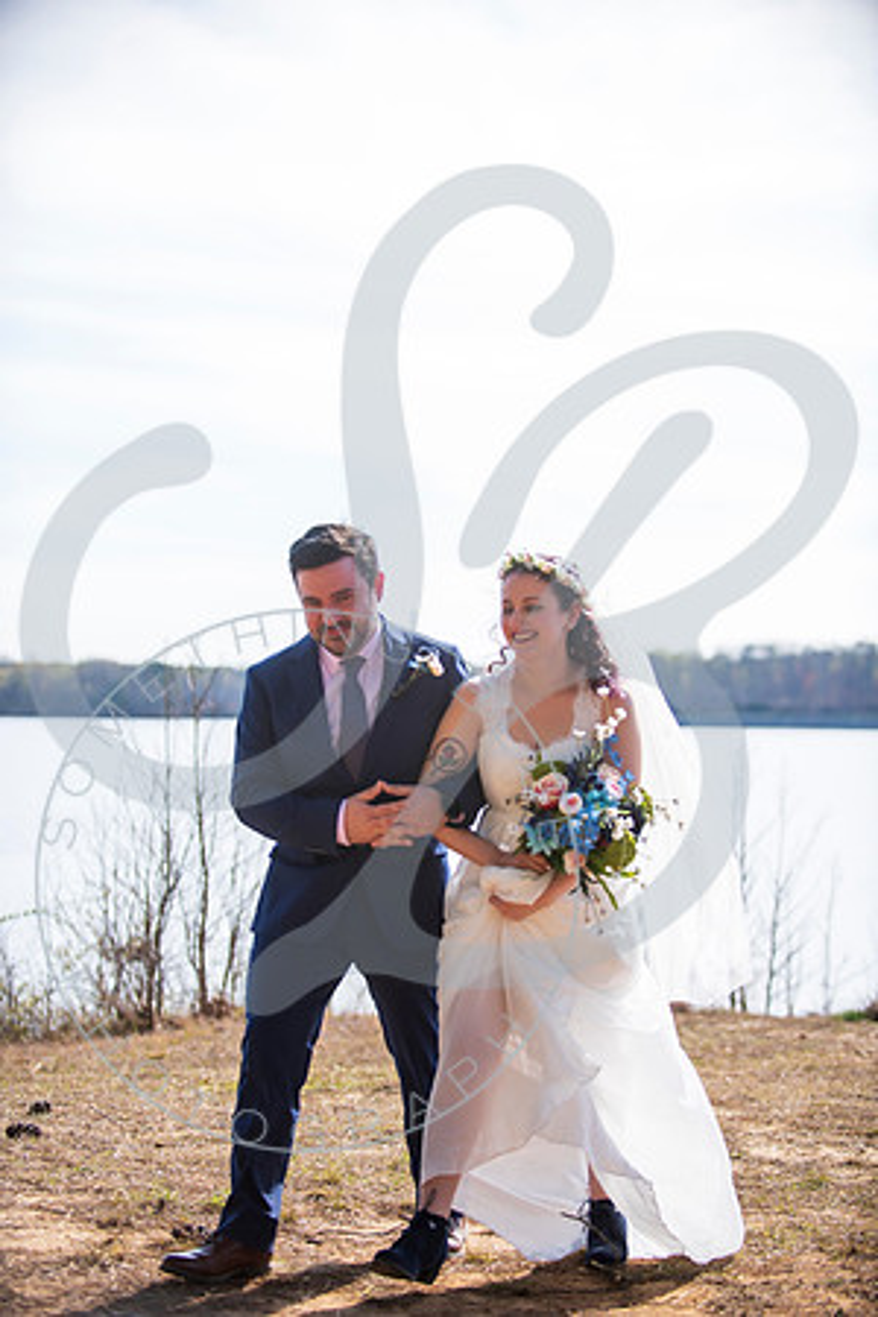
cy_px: 658
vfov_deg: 28.8
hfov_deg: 19.5
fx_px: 2561
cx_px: 439
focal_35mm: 70
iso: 100
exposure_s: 1/800
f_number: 2.8
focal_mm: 70
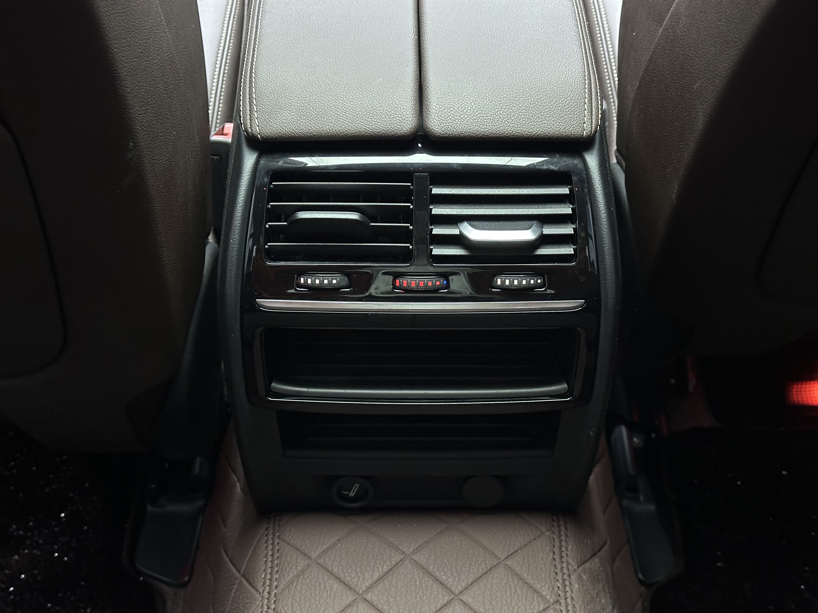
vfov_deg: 30.3
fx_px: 1134
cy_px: 306
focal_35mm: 48
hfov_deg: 39.7
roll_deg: -0.6
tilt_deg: -42.9
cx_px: 409
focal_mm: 6.86
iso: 800
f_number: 1.78
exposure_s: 1/20
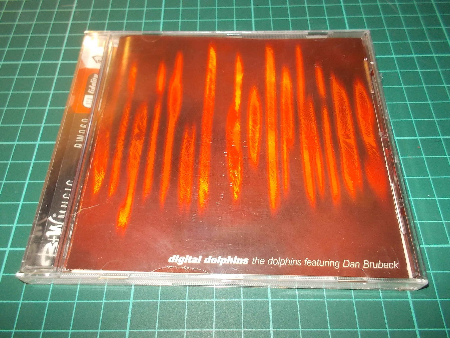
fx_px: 377
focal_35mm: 29
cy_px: 169
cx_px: 225
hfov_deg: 61.7
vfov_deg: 48.2
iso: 200
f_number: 3.3
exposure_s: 1/30
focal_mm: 4.1
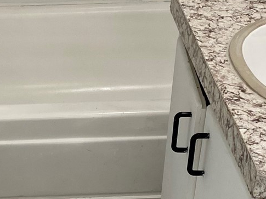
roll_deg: -1.7
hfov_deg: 18.9
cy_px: 153
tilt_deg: -31.9
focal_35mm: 103
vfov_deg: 14.3
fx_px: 791
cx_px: 55
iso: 100
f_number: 1.8
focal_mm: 4.25
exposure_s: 1/120
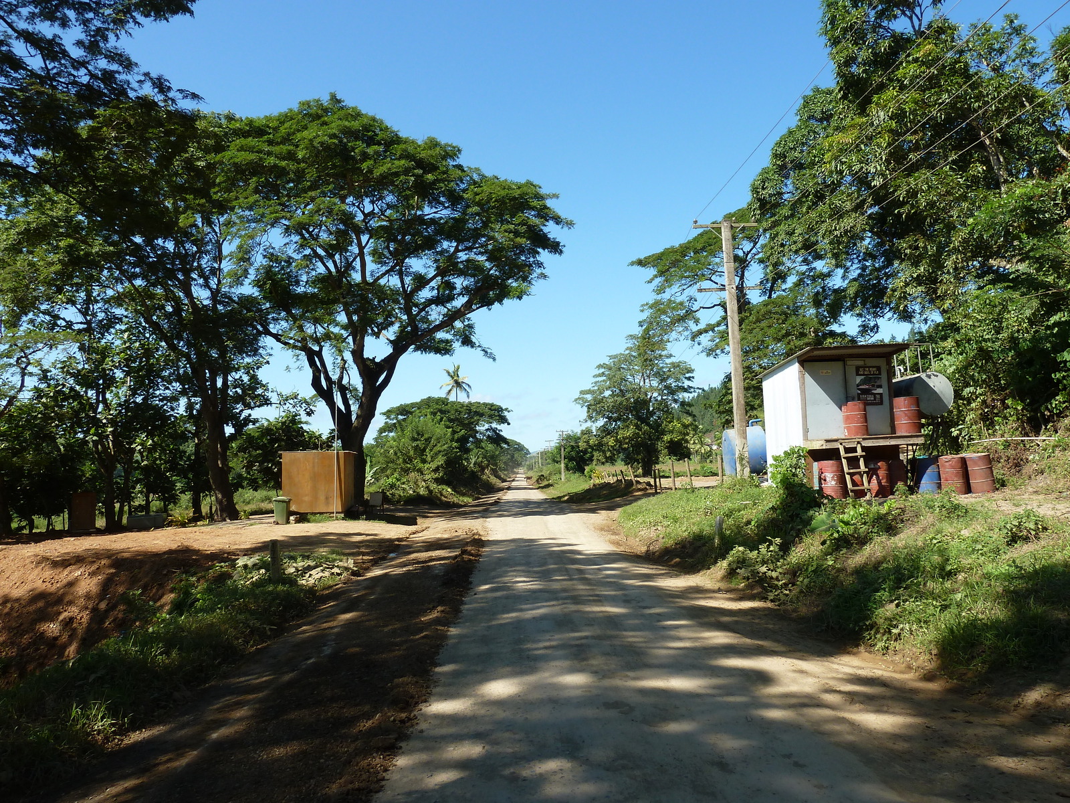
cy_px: 402
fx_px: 773
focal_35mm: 25
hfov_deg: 69.4
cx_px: 535
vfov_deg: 54.9
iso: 80
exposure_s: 1/320
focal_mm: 4.1
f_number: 4
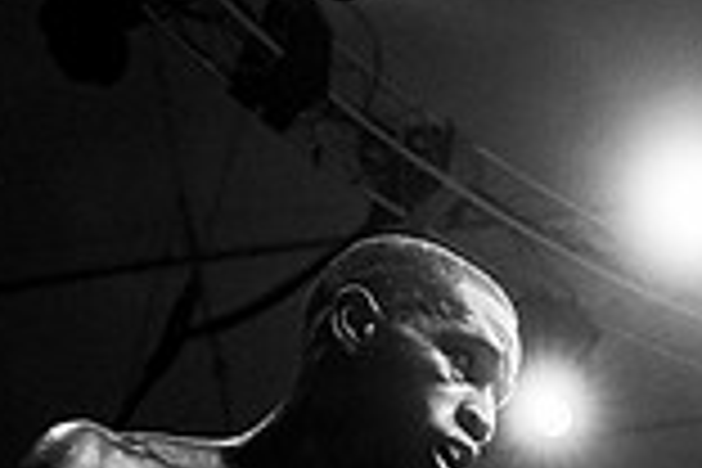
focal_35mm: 104
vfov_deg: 12.4
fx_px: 2028
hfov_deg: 18.3
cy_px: 731
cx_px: 914
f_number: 2.8
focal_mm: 28
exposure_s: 1/1000
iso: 4000
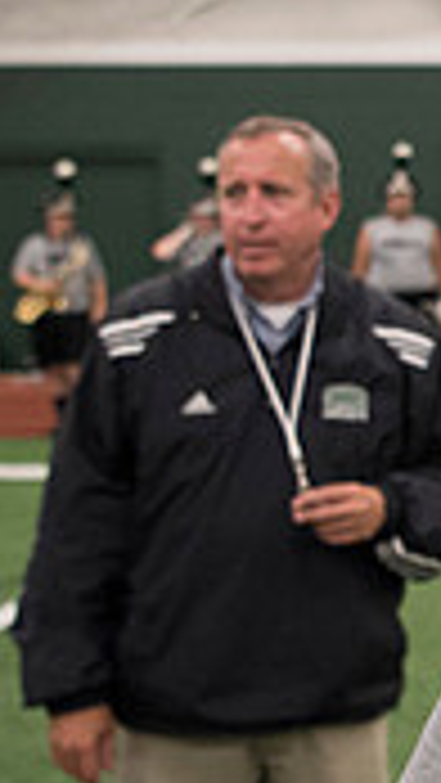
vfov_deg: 25.1
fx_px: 1745
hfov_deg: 12.7
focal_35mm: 84
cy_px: 236
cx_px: 864
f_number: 3.2
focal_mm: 24
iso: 3200
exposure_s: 1/250
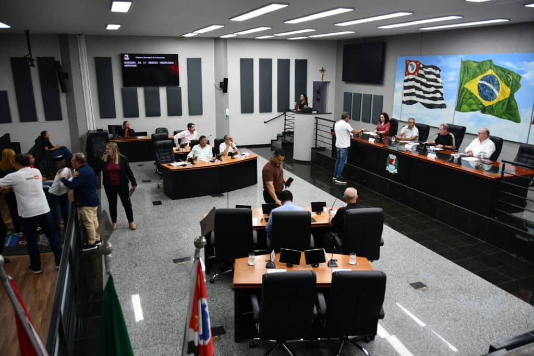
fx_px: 401
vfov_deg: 47.9
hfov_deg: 67.4
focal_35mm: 27
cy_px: 178
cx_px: 267
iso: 800
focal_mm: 18
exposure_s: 1/160
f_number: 3.5
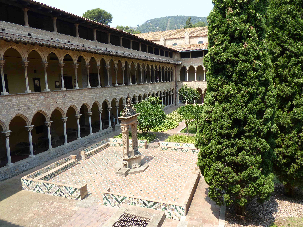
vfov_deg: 53.1
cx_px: 152
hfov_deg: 67.3
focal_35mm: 26
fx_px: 228
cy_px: 114
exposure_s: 1/320
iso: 100
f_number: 4
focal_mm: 4.5
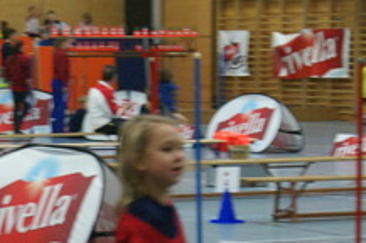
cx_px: 51
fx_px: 1898
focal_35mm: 187
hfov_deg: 11.0
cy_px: 278
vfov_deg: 7.3
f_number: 5.6
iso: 800
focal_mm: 50
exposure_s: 1/30
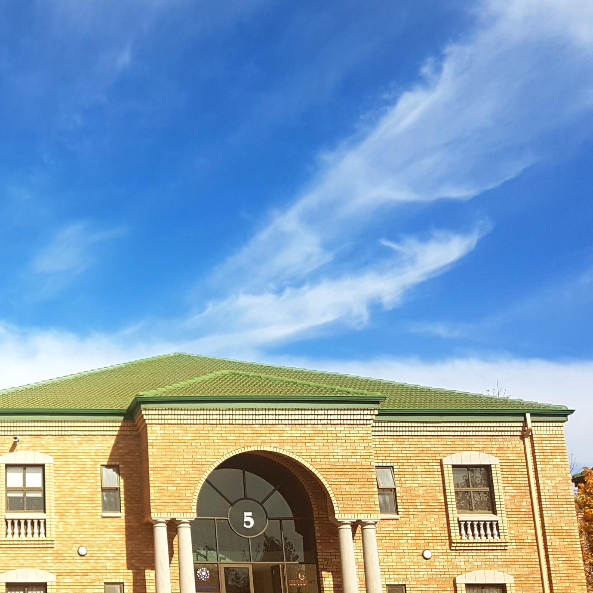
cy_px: 380
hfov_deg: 33.3
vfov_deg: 35.1
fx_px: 930
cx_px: 44
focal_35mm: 48
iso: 40
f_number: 1.7
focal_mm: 4.2
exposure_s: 1/2544
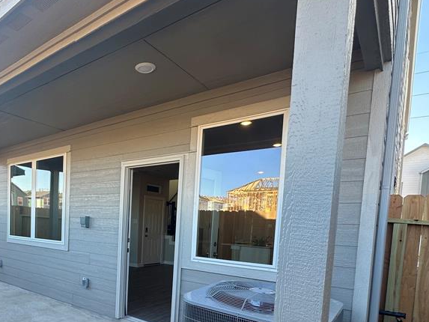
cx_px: 103
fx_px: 310
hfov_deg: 64.9
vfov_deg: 52.5
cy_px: 242
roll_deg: -1.7
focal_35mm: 25
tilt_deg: -3.6
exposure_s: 1/160
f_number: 2.2
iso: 40
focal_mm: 2.22
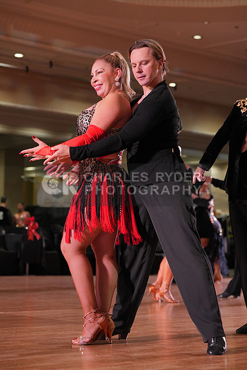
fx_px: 874
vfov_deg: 23.9
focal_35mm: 85
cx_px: 124
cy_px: 185
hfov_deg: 16.1
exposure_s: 1/500
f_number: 4
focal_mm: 85
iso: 2000
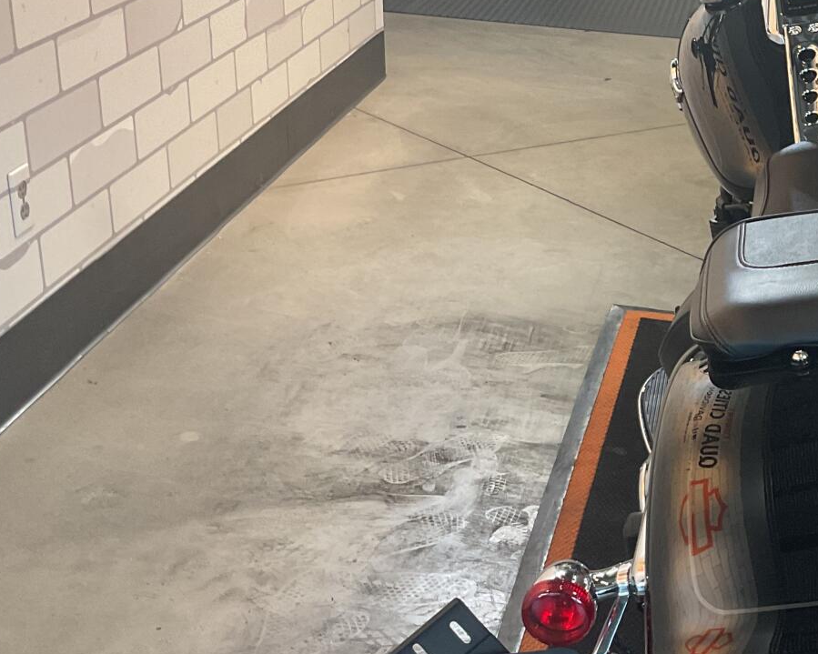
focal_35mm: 63
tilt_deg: -24.3
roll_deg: -4.6
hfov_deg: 28.0
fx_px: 1525
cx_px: 838
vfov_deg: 24.2
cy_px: 367
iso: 80
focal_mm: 3
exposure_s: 1/50
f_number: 1.8
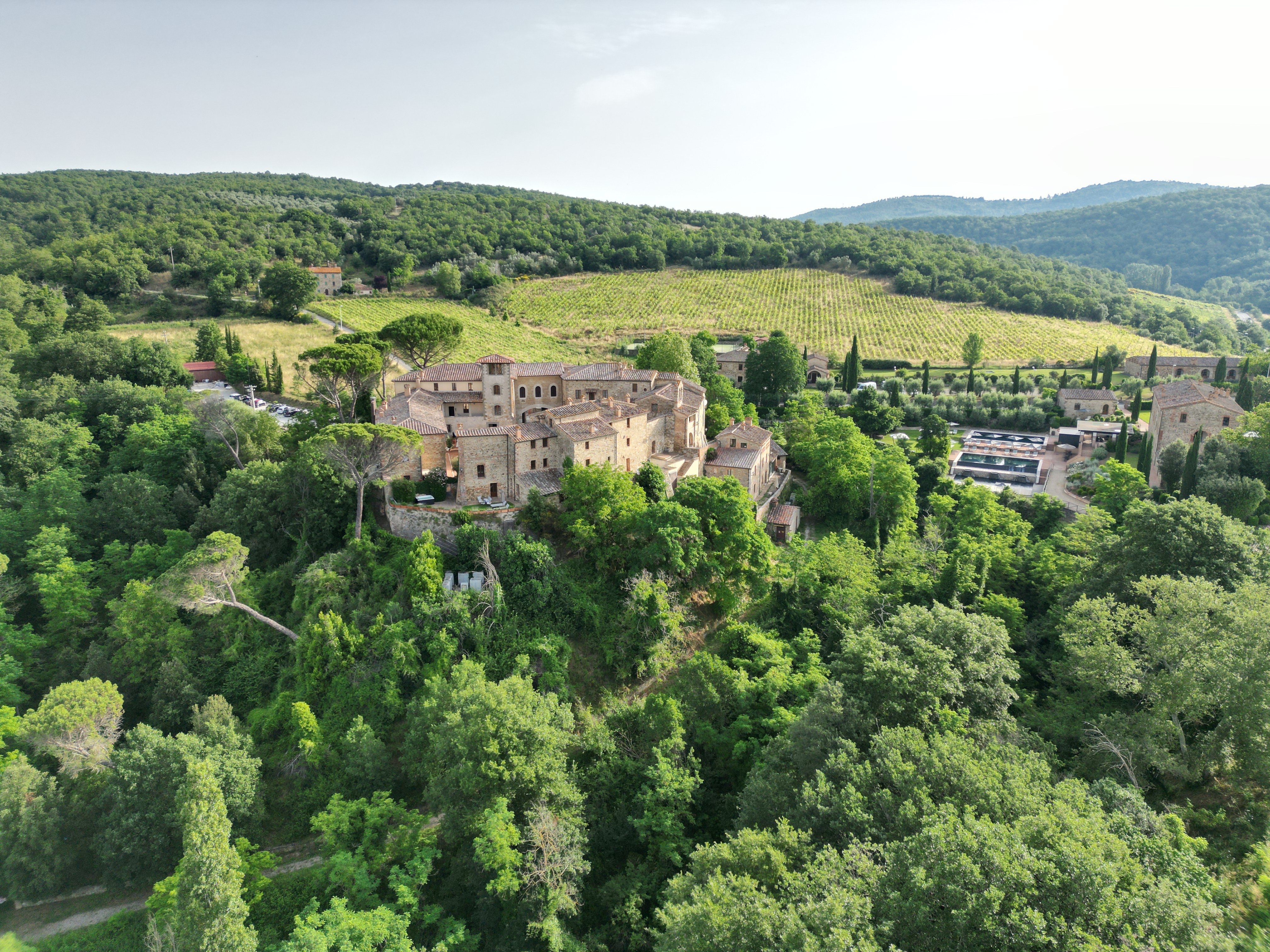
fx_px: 881
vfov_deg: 56.8
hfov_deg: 71.6
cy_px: 476
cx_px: 635
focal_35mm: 24
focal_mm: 6.72
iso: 100
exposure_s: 1/1600
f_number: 1.7
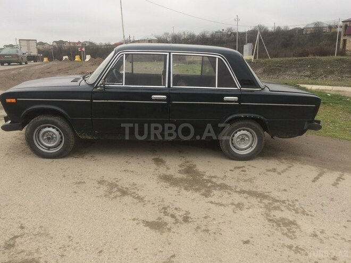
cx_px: 176
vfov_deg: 48.2
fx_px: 294
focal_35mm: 29
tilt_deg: -15.2
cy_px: 132
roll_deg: +0.8
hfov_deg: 61.7
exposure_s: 1/662
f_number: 2.2
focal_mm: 4.15
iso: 32
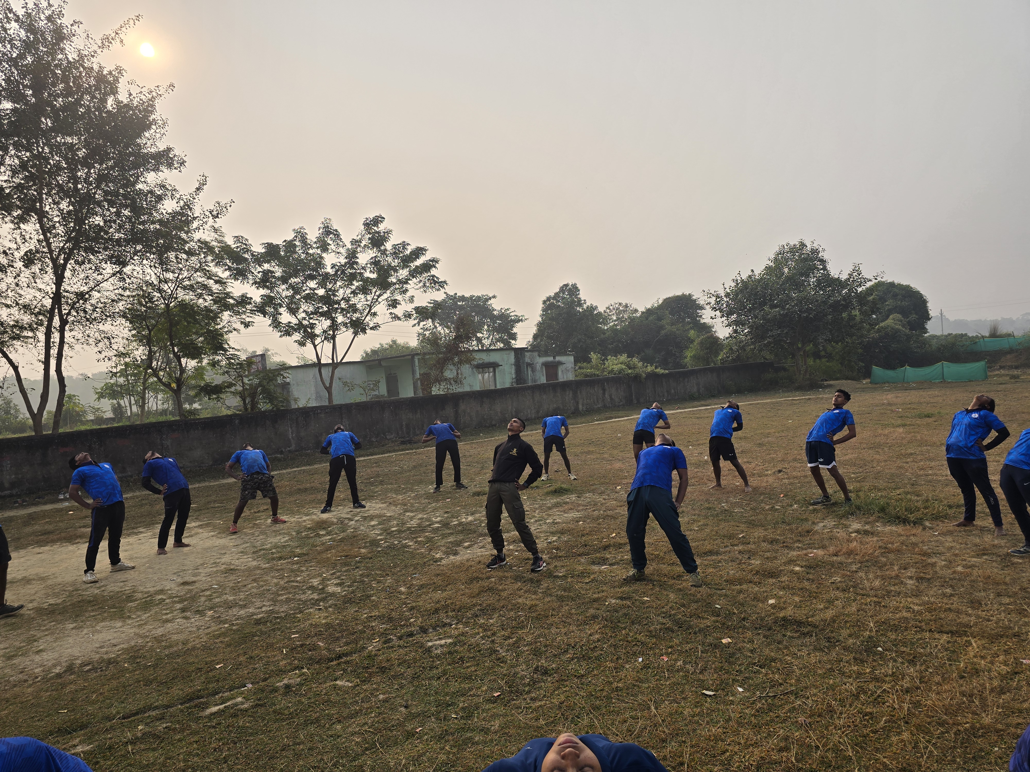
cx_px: 515
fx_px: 684
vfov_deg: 58.9
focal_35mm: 23
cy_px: 386
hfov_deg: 73.9
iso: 12
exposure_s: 1/1262
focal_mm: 6.3
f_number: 1.7
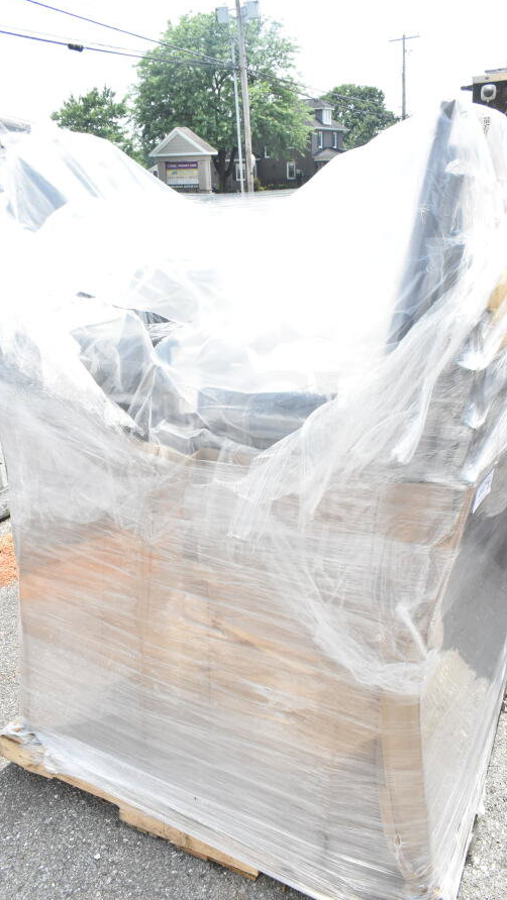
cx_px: 250
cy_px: 451
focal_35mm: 29
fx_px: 693
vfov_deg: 66.1
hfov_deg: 40.2
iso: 1600
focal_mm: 18
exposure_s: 1/640
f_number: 13
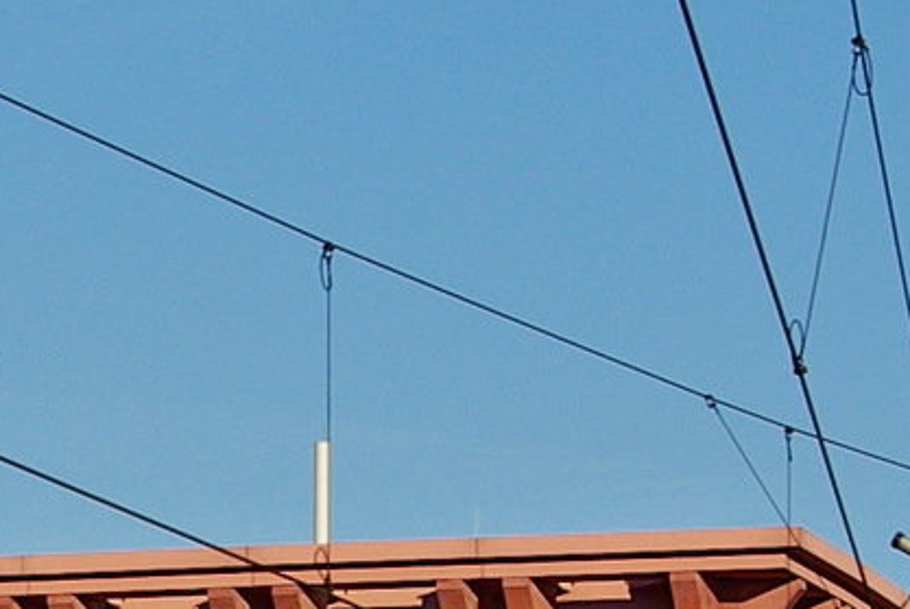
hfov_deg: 7.0
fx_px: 7465
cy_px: 944
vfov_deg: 4.6
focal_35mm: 295
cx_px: 323
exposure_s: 1/350
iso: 100
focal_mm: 42.5
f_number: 9.5
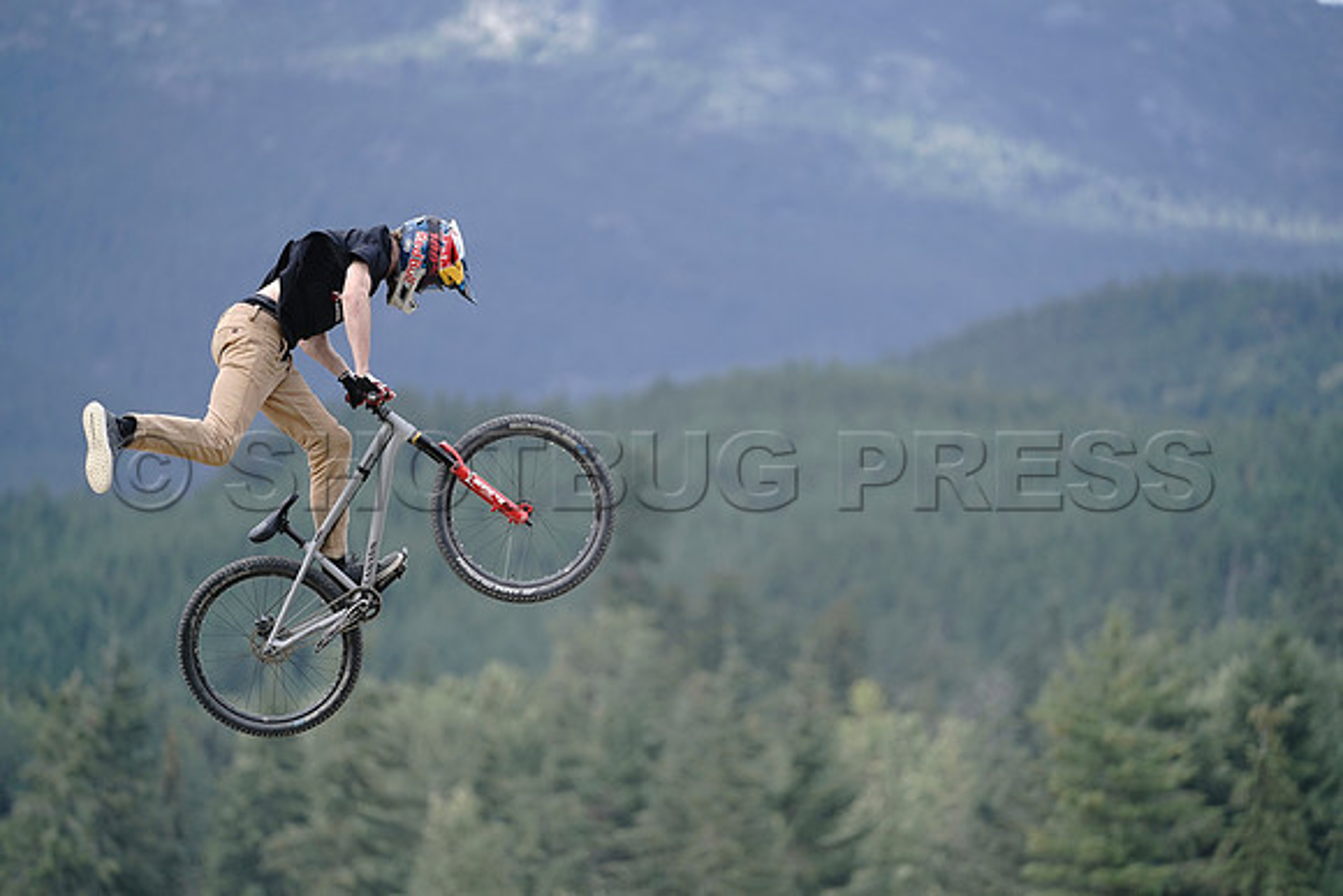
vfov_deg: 6.9
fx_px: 7463
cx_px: 672
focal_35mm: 200
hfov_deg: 10.3
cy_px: 448
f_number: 2.8
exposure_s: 1/1600
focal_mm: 200
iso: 500
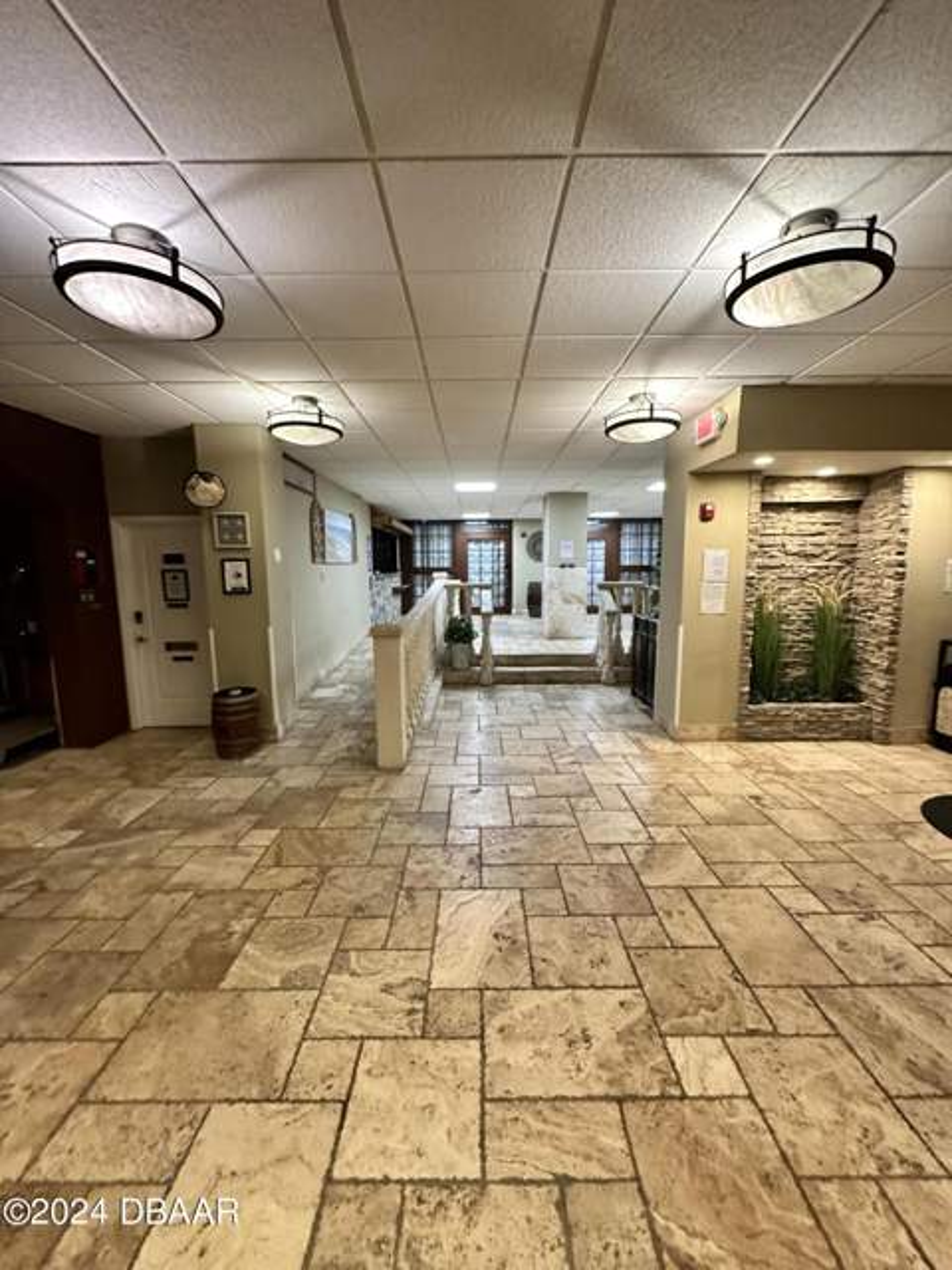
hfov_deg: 85.7
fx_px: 513
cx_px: 476
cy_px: 635
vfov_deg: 102.1
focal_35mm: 14
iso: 500
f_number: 2.2
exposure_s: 1/60
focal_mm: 2.22
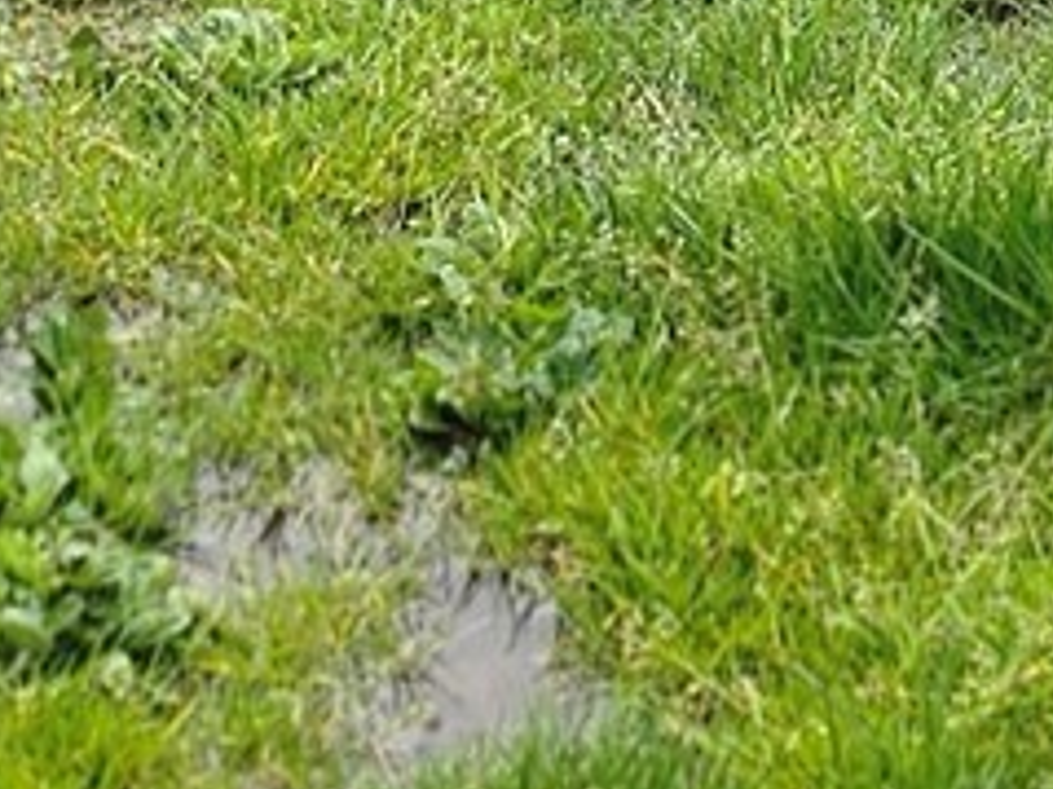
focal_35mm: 154
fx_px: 4682
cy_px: -1291
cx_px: 1190
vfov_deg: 8.5
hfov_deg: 12.6
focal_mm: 6.3
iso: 10
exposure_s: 1/150
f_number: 1.7
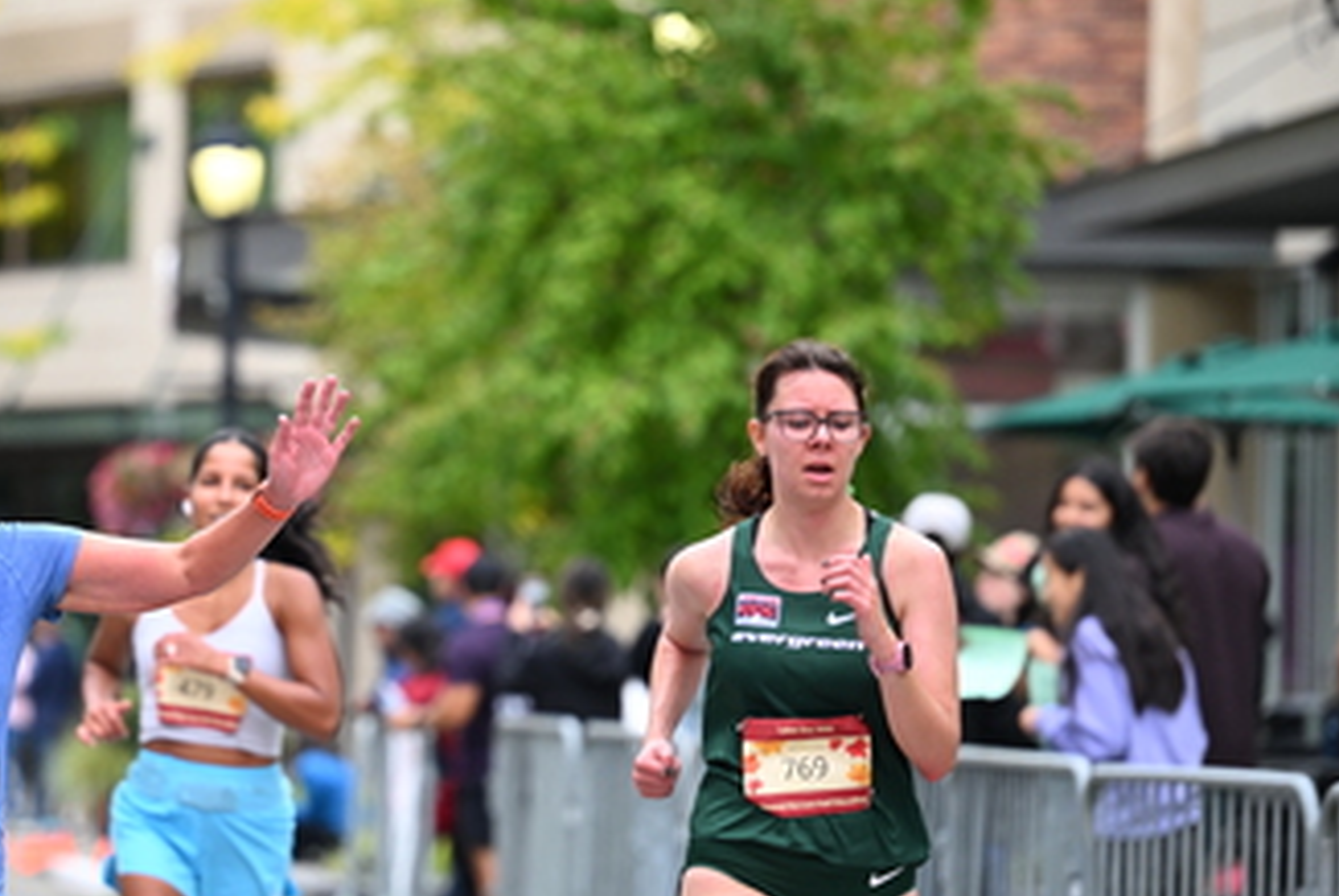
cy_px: 499
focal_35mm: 236
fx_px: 8785
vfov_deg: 5.8
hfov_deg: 8.7
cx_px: 259
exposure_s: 1/1600
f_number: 2.8
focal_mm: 140
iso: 640
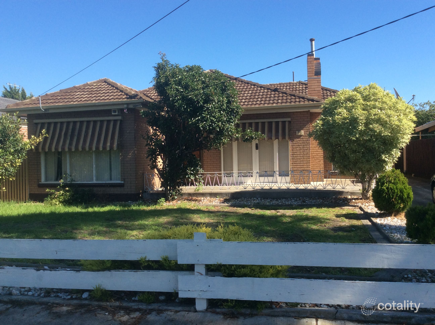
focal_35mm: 32
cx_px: 218
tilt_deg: -2.4
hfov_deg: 56.9
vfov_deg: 44.1
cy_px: 162
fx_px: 402
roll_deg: +2.4
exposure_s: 1/743
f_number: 2.4
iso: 32
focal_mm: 3.3
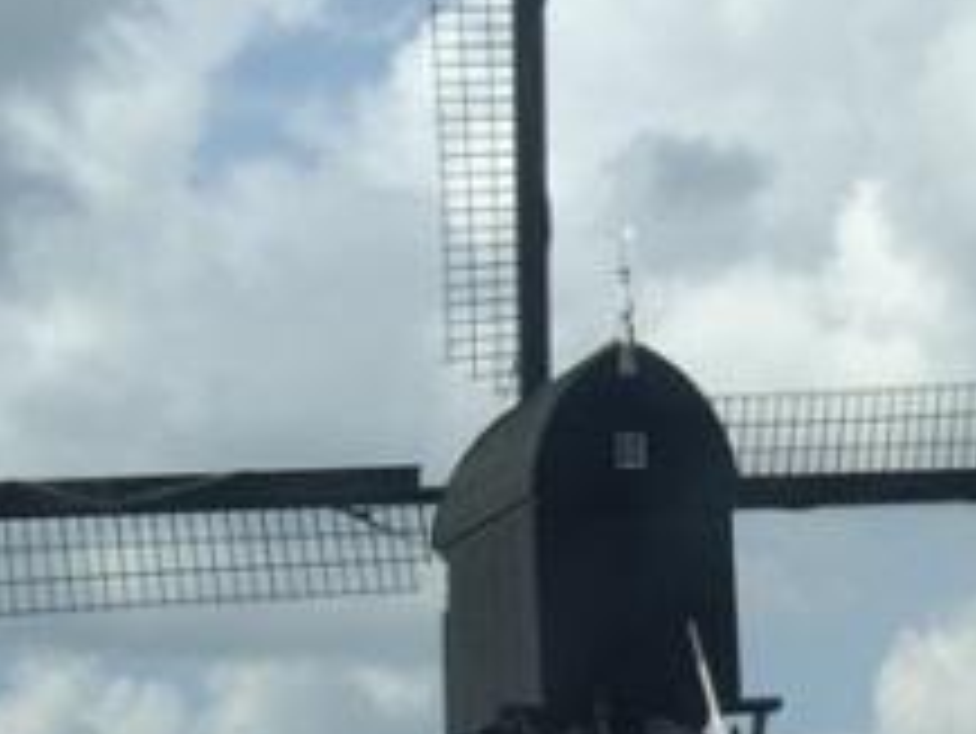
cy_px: 468
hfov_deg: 17.5
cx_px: 630
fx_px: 3160
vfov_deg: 13.2
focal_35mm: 112
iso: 64
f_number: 8
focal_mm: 7.9
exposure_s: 1/160
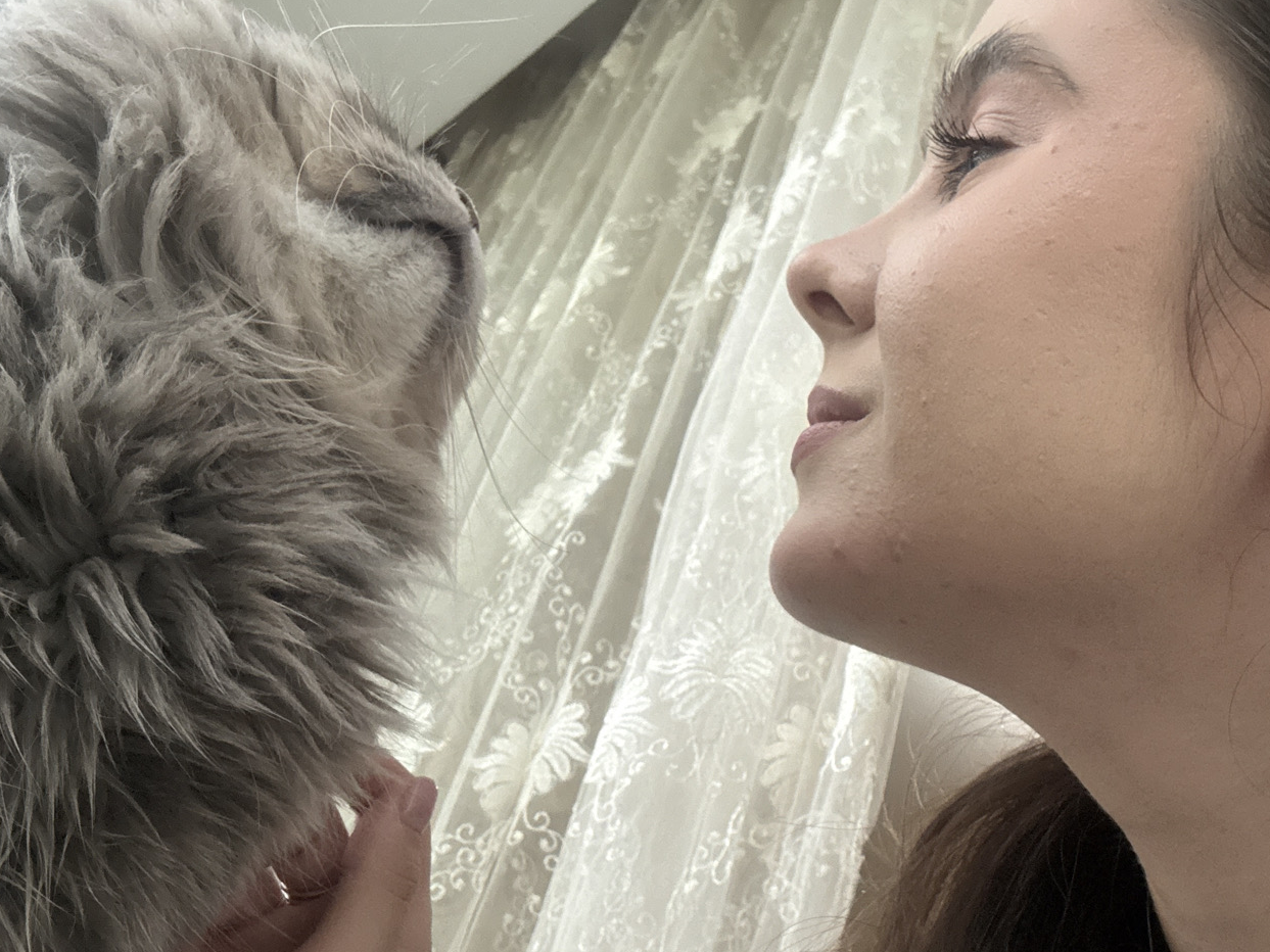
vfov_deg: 38.4
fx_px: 1357
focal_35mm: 37
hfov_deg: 49.9
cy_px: 606
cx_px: 754
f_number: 1.9
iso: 250
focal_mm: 2.69
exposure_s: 1/33
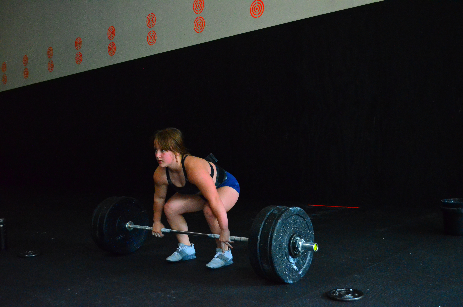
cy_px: 154
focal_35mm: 39
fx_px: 501
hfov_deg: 49.6
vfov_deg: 34.1
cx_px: 232
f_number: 4.2
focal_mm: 26
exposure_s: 1/1000
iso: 6400
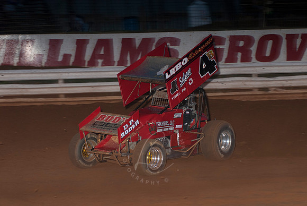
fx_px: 1024
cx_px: 154
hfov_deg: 17.0
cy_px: 103
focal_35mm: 120
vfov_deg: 11.4
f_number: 4
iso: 200
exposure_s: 1/400
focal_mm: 80
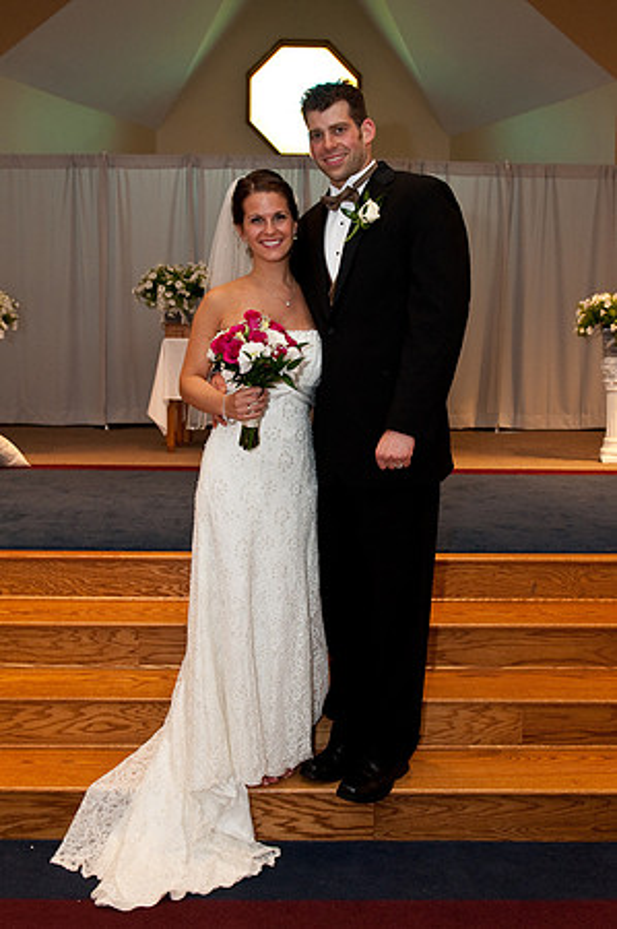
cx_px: 308
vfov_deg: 63.7
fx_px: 747
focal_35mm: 29
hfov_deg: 44.9
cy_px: 464
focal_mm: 29
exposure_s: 1/60
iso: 800
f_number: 5.6
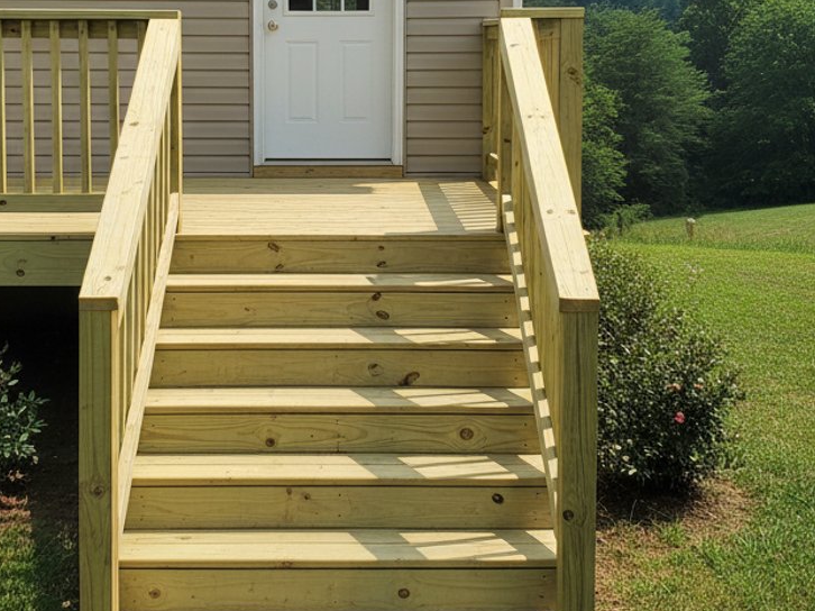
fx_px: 1012
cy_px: 153
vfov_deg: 32.9
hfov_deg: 43.8
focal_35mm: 43
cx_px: 357
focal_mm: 5.7
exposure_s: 1/92
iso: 1181
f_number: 1.6
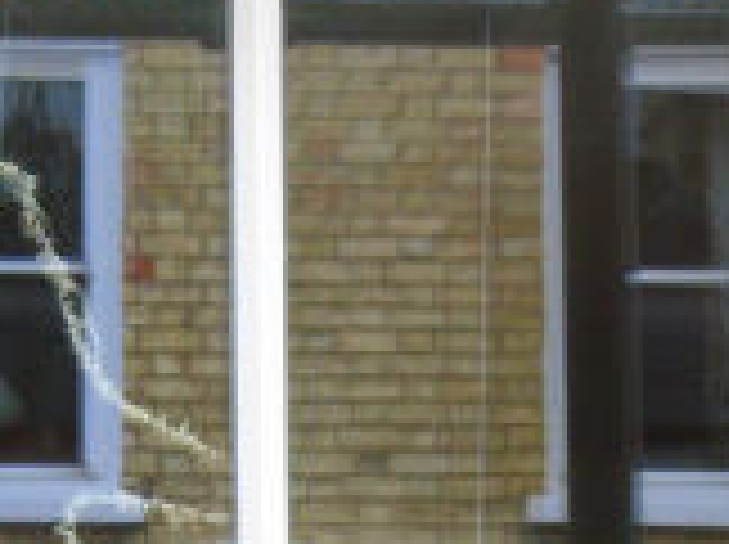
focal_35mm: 201
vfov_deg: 7.3
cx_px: 243
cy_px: 596
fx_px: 4227
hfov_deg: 9.8
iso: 500
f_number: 6.1
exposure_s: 1/60
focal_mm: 14
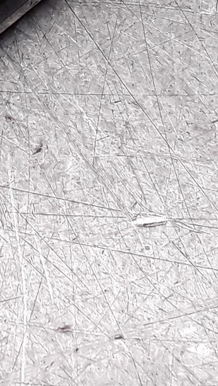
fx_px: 1046
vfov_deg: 19.6
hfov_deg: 11.4
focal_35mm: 102
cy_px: -85
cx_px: -102
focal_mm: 2.91
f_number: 1.9
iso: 100
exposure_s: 1/162
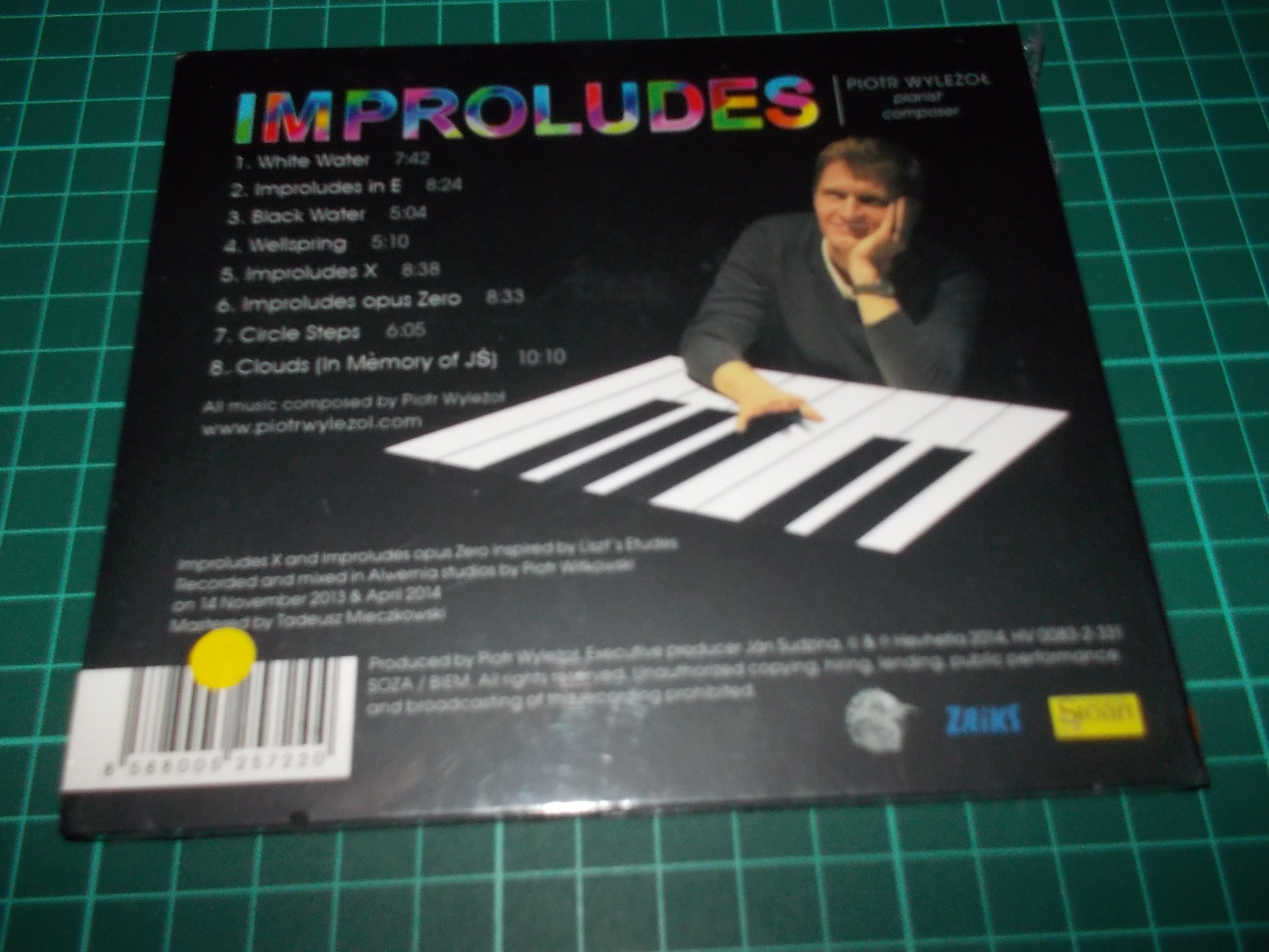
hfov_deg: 61.7
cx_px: 634
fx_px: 1063
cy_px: 476
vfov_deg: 48.2
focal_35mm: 29
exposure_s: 1/30
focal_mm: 4.1
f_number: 3.3
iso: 200
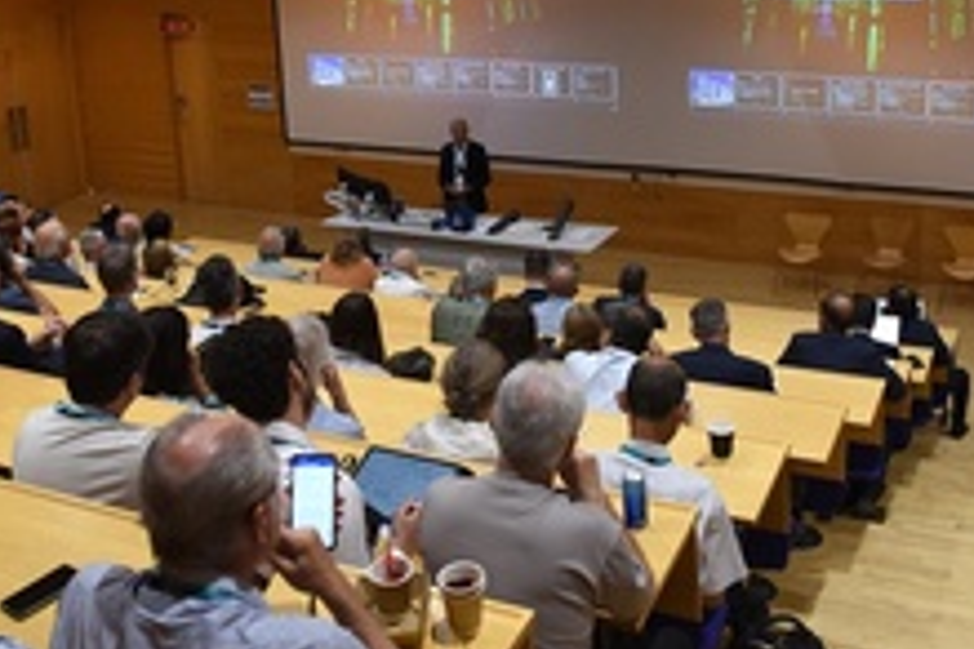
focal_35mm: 45
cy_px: 178
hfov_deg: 43.6
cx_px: 527
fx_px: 1217
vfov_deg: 29.5
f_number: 4.5
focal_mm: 24
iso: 1600
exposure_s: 1/125
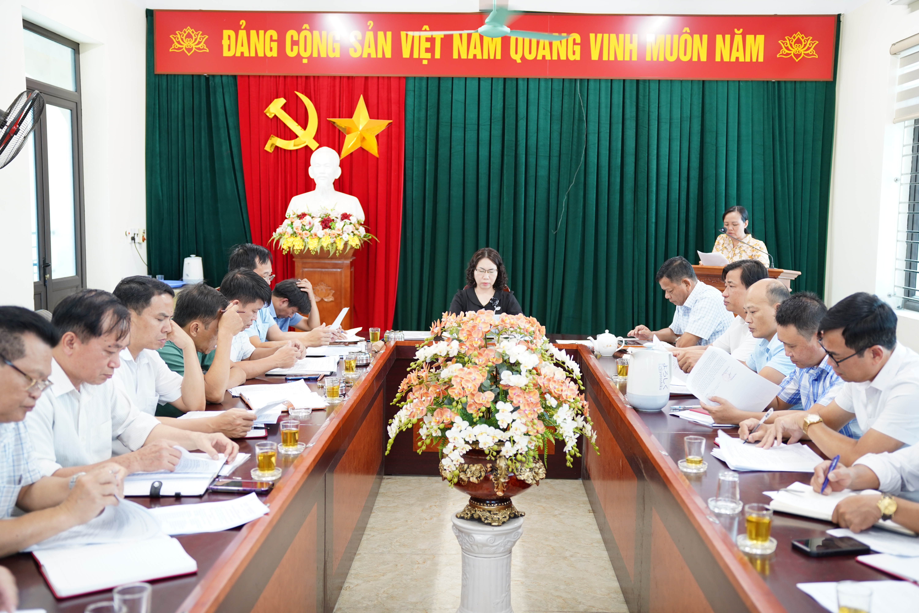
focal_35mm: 38
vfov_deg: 34.8
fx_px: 978
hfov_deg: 50.3
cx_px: 460
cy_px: 306
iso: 640
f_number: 2.8
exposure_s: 1/40
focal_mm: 38.3
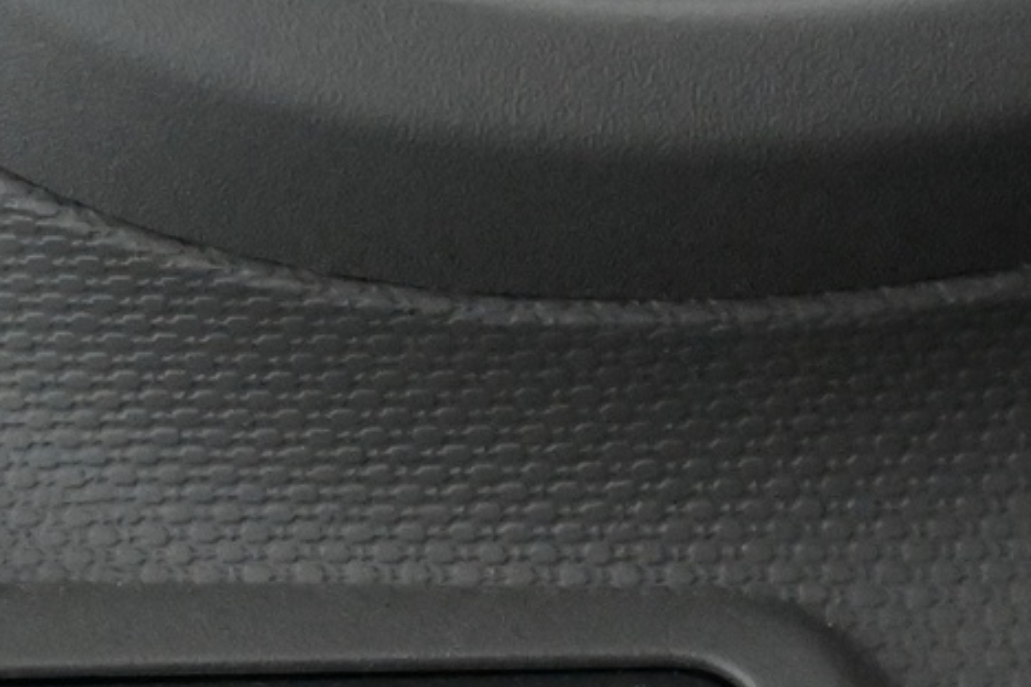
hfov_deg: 10.9
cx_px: 1031
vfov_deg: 7.2
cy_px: 1081
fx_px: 5355
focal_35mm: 187
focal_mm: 36
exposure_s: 1/100
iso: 10000
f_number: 6.3
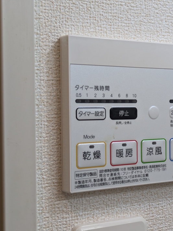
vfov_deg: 28.2
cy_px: 117
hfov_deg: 21.1
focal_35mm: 69
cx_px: 130
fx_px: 460
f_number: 1.89
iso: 116
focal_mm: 5.43
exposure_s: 1/120
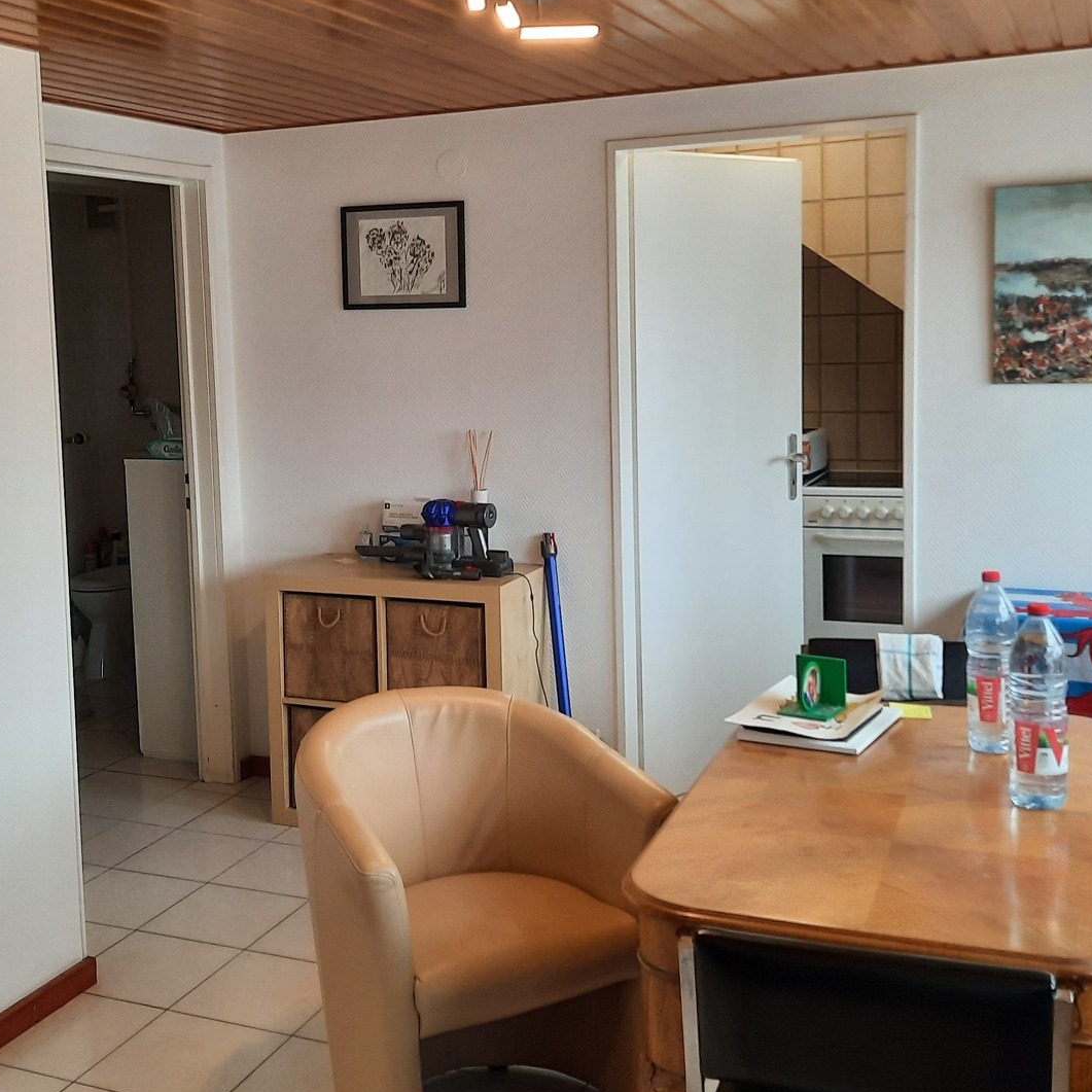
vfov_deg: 41.7
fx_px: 1428
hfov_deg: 41.5
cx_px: 395
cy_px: 461
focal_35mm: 40
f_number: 2
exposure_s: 1/50
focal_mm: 4.6
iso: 100
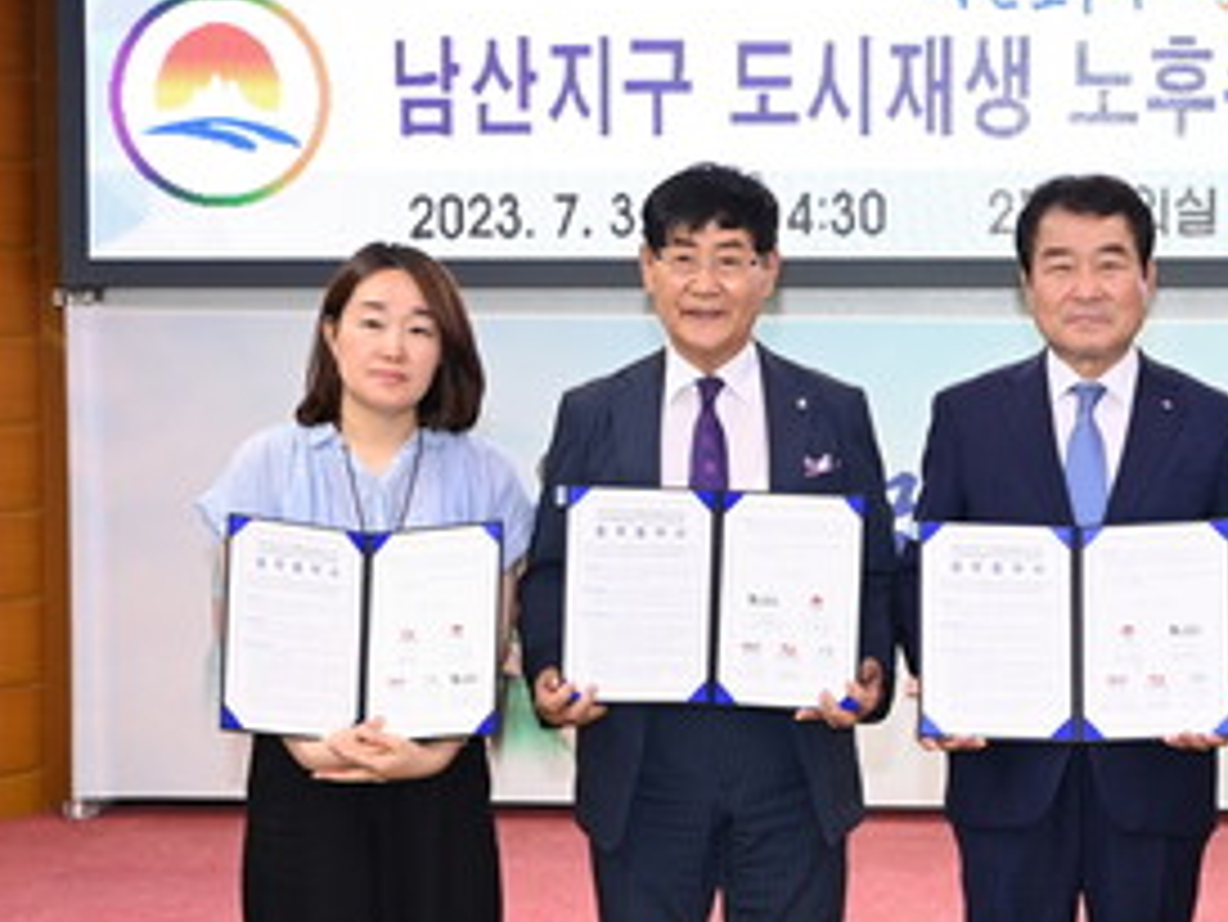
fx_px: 3194
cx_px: 1156
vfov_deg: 16.4
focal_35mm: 90
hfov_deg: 21.2
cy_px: 627
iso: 1000
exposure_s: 1/80
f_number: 4
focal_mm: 44
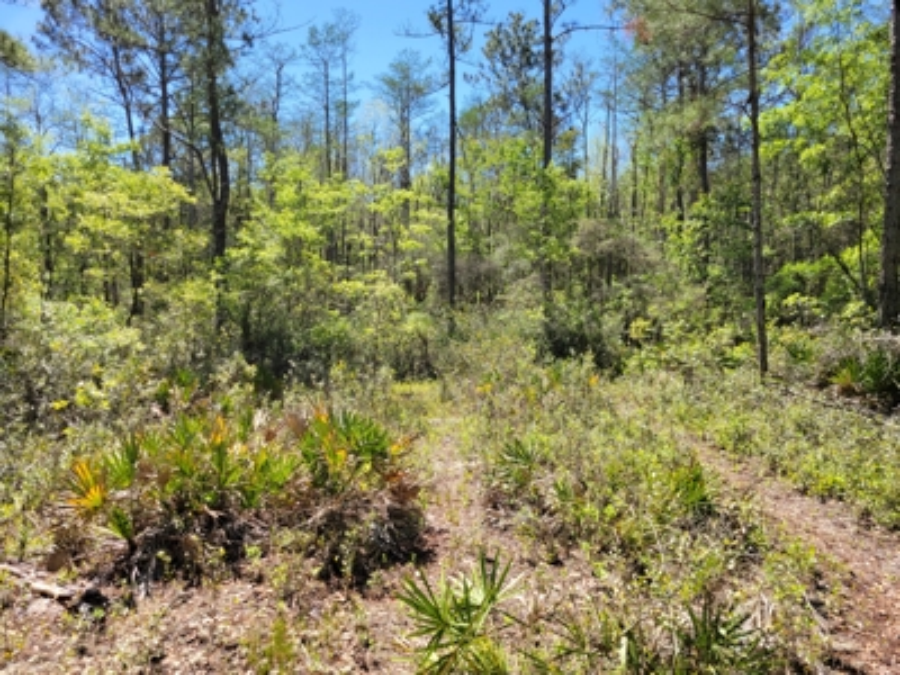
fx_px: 676
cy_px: 338
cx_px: 450
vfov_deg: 53.1
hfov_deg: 67.3
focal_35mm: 26
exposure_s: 1/1120
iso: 40
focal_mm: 5.4
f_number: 1.8
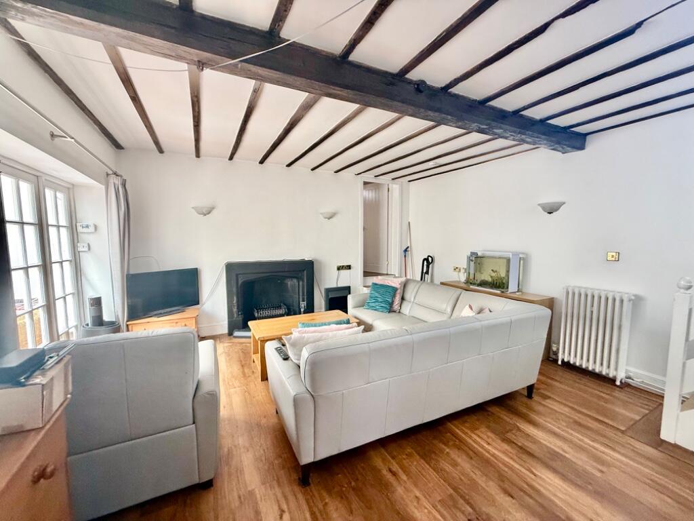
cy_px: 260
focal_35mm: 14
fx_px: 281
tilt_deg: -6.0
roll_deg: +0.0
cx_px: 347
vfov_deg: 85.7
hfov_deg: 102.1
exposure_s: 1/99
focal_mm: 2.22
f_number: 2.2
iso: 160
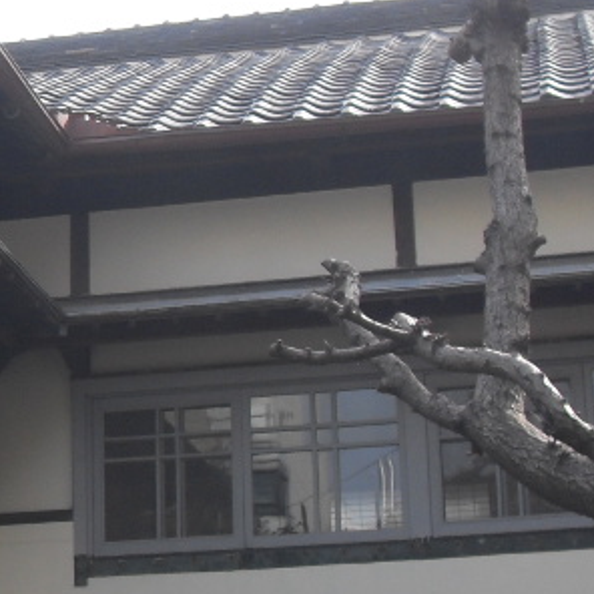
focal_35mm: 104
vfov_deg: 16.7
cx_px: 62
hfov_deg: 16.5
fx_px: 2019
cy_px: 243
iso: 80
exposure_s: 1/90
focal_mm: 6.3
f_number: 7
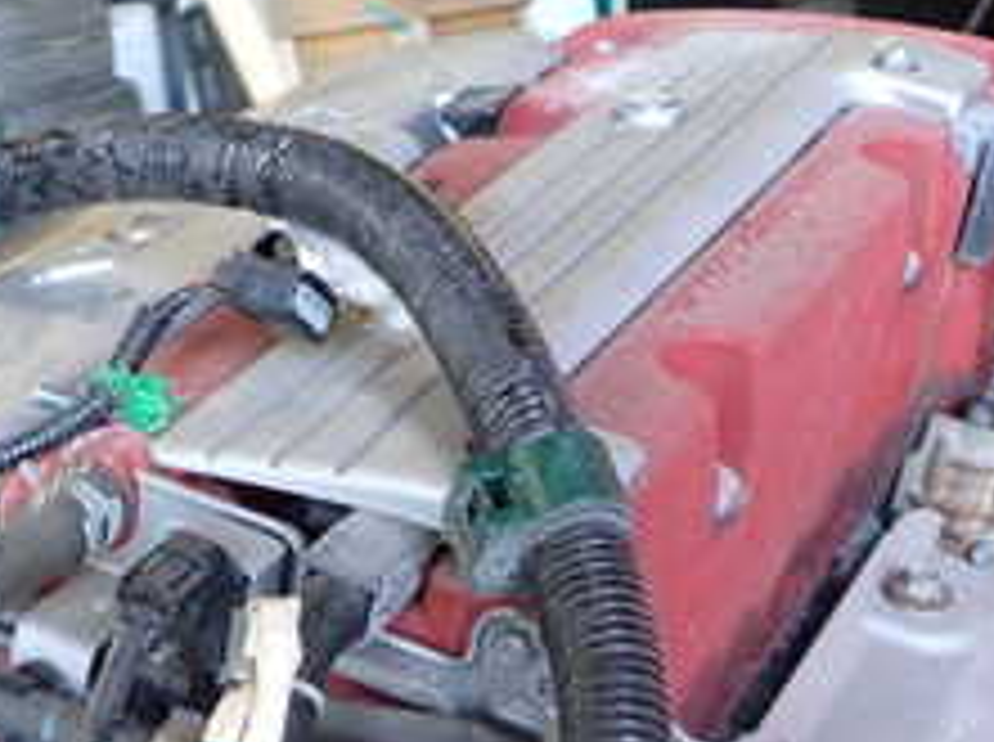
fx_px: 1949
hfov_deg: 28.5
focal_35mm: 68
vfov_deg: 20.3
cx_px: 382
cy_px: 868
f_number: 2
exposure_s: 1/40
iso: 200
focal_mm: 4.5
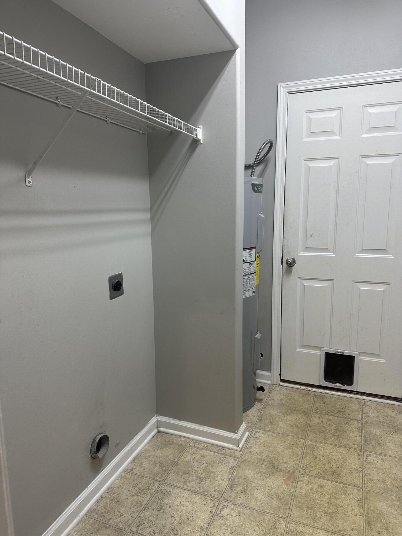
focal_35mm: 24
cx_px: 201
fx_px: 372
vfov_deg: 71.6
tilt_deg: -9.0
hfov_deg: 56.8
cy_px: 268
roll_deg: -1.0
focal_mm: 6.86
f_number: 1.78
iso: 200
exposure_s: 1/120
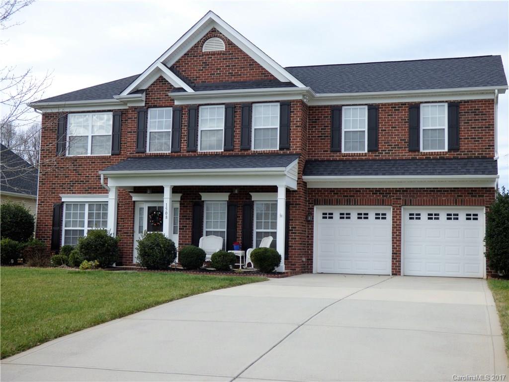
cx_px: 254
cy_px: 191
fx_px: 676
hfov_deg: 41.2
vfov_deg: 31.5
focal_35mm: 46
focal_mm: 8.24
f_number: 3.8
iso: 100
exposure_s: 1/400
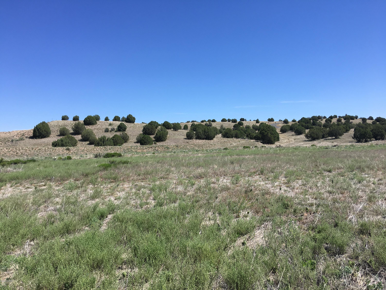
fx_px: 323
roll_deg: +1.8
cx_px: 193
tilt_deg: +1.3
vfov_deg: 48.2
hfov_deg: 61.7
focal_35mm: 29
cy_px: 145
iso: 25
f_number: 2.2
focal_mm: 4.15
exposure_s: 1/1570
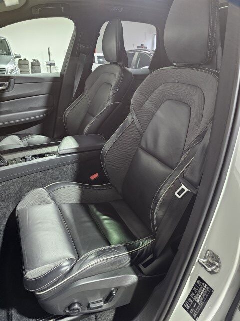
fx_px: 213
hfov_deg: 58.9
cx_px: 120
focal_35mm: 23
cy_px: 160
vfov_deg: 73.9
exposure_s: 1/50
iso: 640
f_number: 1.7
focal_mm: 6.3
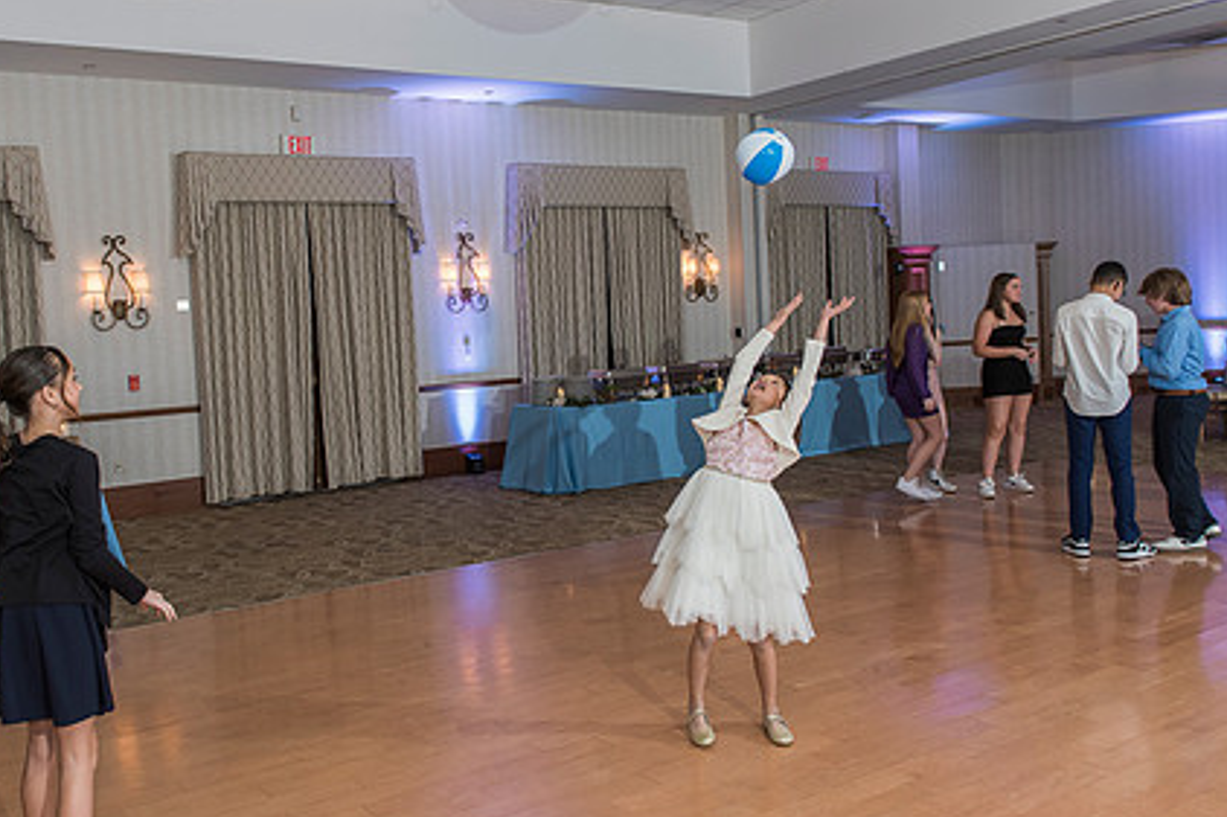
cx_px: 477
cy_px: 371
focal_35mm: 33
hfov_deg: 56.7
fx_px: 1124
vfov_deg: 39.9
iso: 800
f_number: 4
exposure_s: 1/100
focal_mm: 24
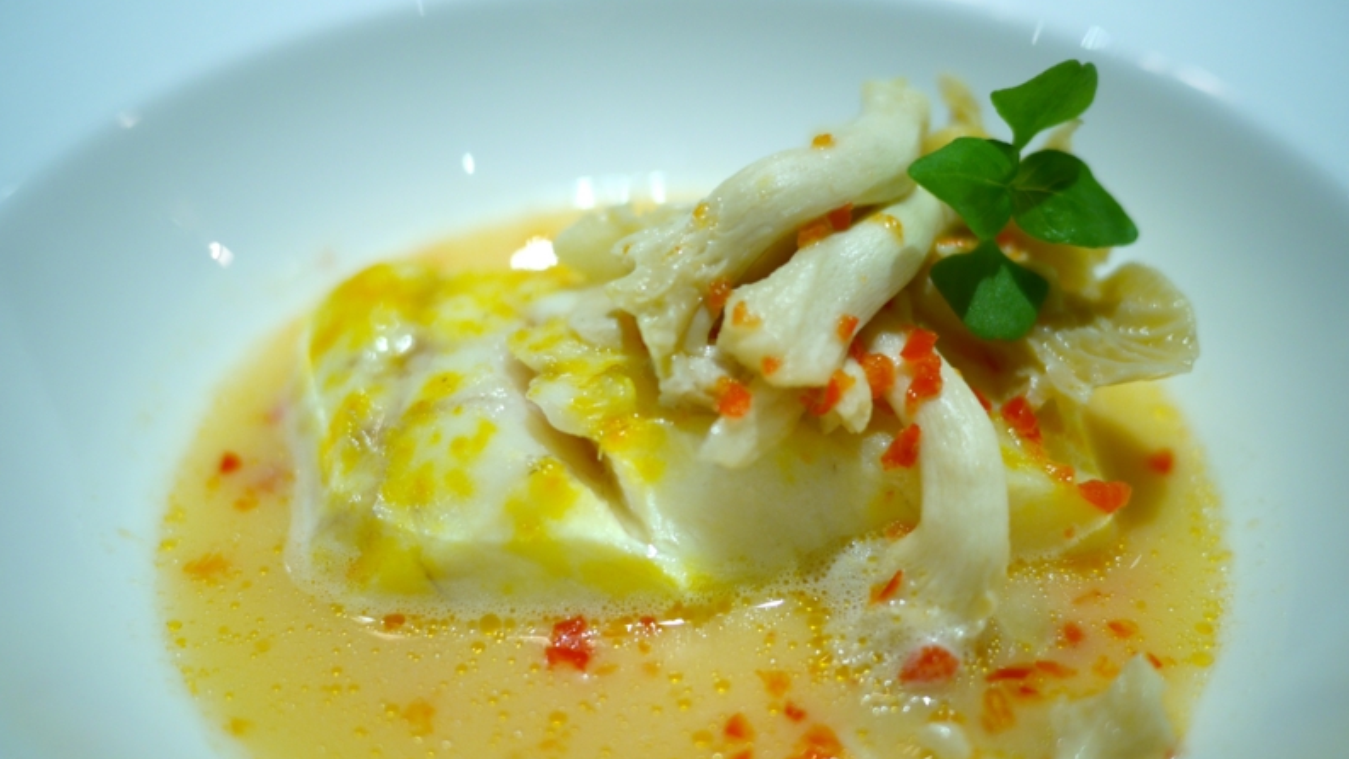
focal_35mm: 44
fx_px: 1574
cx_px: 675
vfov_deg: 27.1
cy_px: 404
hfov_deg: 46.4
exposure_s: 1/60
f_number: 1.7
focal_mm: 20
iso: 320
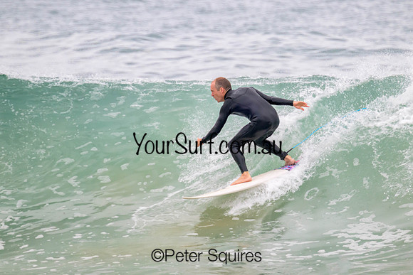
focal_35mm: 976
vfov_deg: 1.4
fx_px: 11199
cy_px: 107
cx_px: 252
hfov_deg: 2.1
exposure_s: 1/2000
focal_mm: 800
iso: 1400
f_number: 11
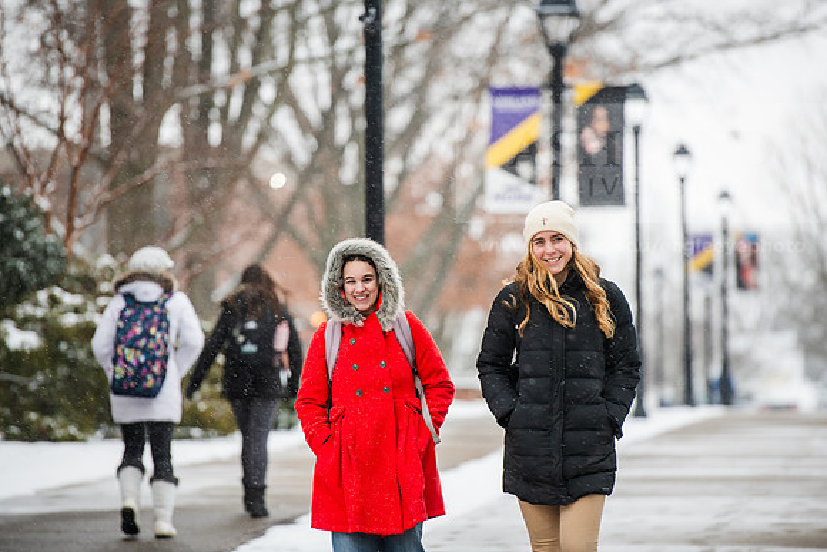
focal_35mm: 200
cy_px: 276
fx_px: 4595
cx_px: 414
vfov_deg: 6.9
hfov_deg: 10.3
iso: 500
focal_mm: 200
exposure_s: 1/250
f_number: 3.5
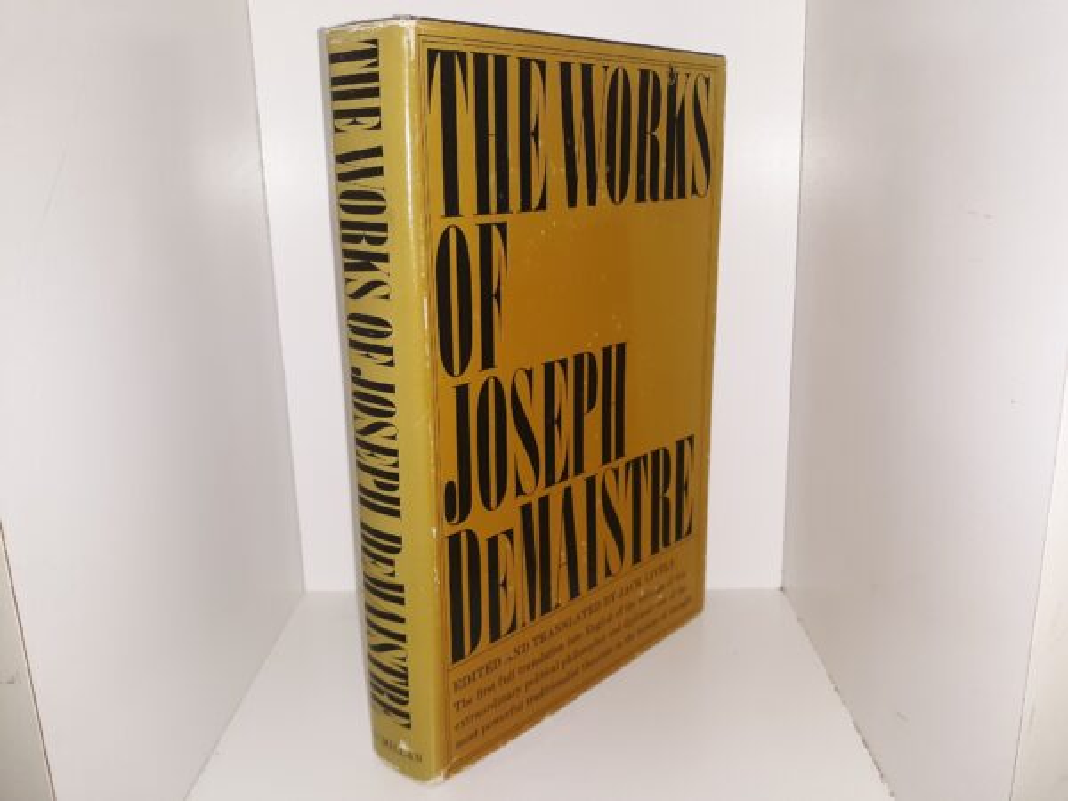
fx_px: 864
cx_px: 534
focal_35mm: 28
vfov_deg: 49.7
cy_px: 400
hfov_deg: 63.4
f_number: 1.7
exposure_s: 1/100
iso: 50
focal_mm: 3.7
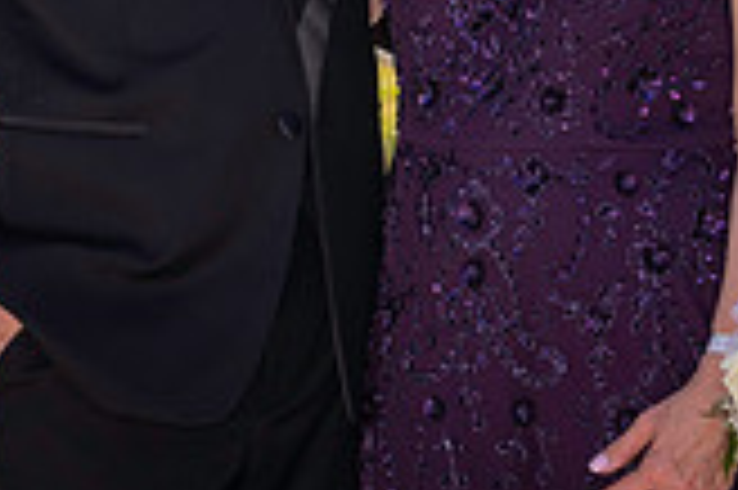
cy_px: -324
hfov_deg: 8.3
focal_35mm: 248
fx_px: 5079
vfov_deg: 5.5
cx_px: 486
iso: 100
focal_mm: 70
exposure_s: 1/2500
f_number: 3.2
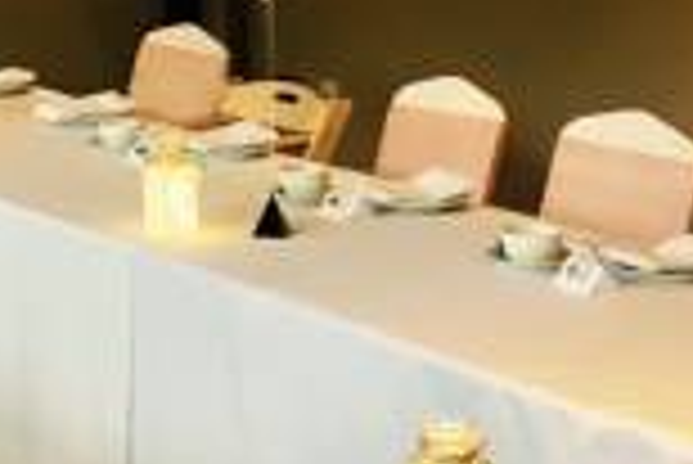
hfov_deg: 16.2
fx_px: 2408
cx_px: 63
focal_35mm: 125
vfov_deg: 10.9
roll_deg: +1.0
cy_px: 50
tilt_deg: -8.1
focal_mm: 4.15
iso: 80
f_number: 2.2
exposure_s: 1/33
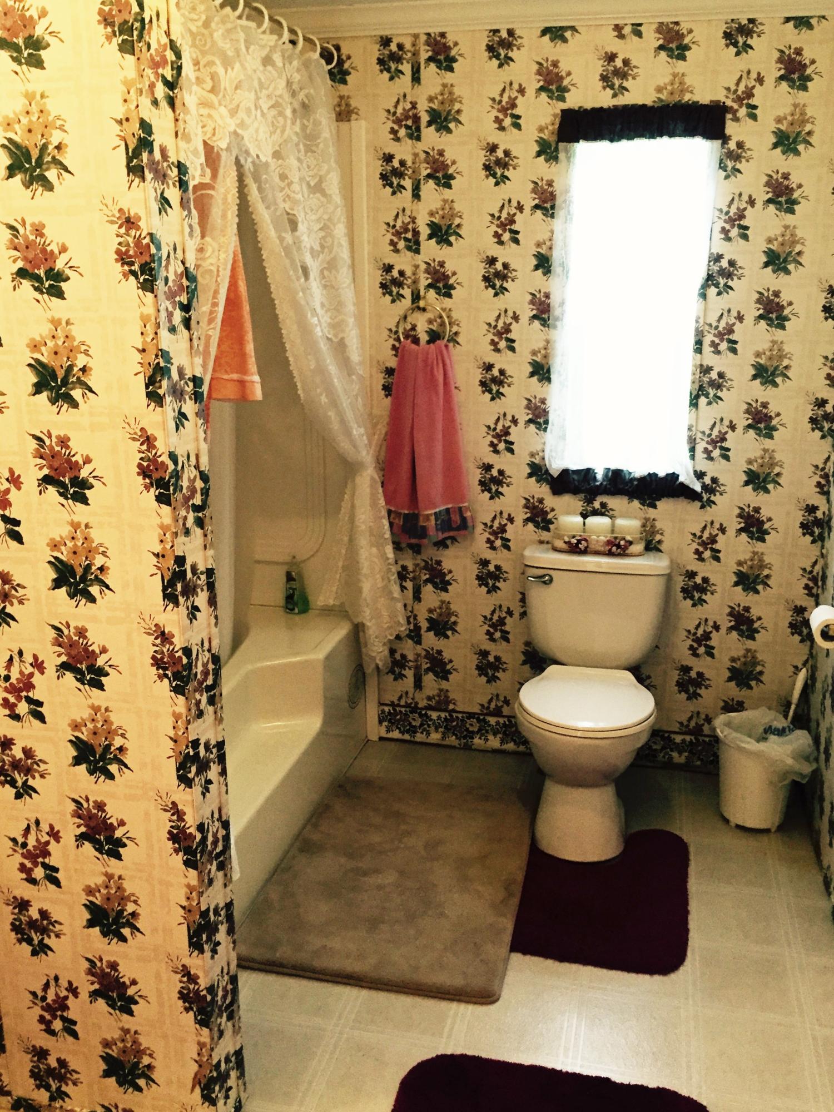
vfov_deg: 61.7
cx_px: 417
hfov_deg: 48.2
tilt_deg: -13.1
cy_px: 556
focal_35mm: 29
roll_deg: -2.2
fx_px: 932
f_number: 2.2
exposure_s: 1/30
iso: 160
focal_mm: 4.15
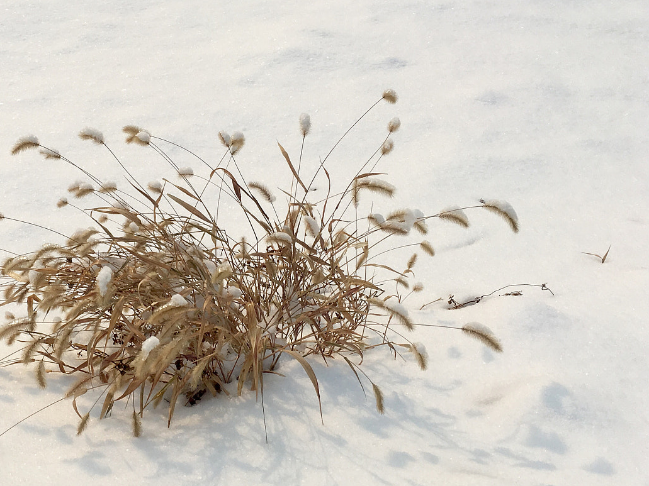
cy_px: 251
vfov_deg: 32.2
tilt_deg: -44.9
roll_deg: -2.6
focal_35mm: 45
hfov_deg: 41.1
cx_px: 178
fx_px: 844
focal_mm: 4.15
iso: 25
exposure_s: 1/3846
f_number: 2.2
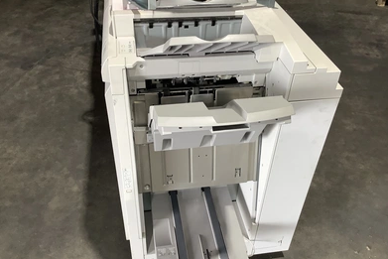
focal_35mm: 33
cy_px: 137
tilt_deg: -39.1
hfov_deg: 57.2
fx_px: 356
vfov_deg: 40.0
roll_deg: -2.2
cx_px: 195
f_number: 2.4
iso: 100
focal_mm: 3.3
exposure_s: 1/60
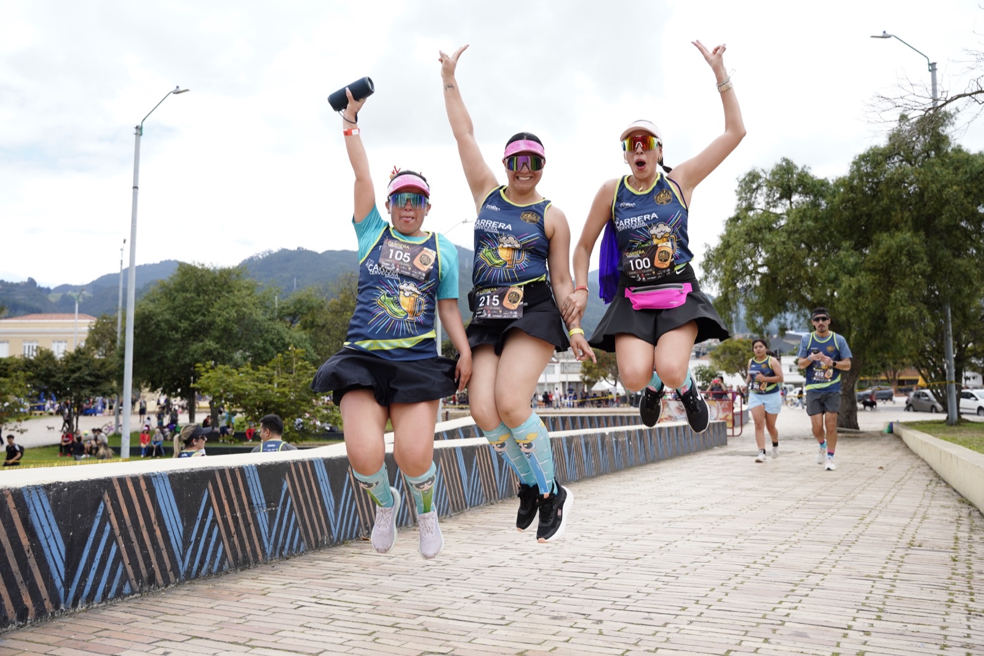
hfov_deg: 58.0
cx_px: 492
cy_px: 328
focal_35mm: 32
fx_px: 888
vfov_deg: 40.5
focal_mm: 32.5
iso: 320
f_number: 4
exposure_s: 1/1000
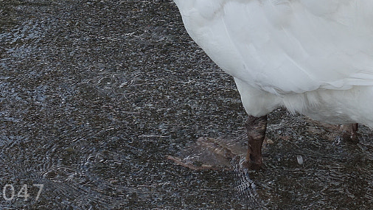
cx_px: 248
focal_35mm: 149
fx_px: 1474
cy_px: -142
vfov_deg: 7.9
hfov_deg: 14.4
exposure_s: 1/500
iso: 125
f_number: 5.6
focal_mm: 16.39
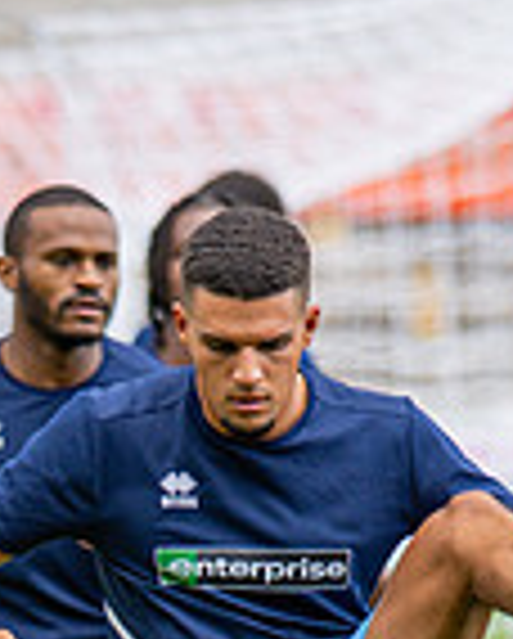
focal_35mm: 695
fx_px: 13162
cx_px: -121
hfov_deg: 2.2
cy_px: 765
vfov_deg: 2.8
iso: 160
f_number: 1.8
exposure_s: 1/1600
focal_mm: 135
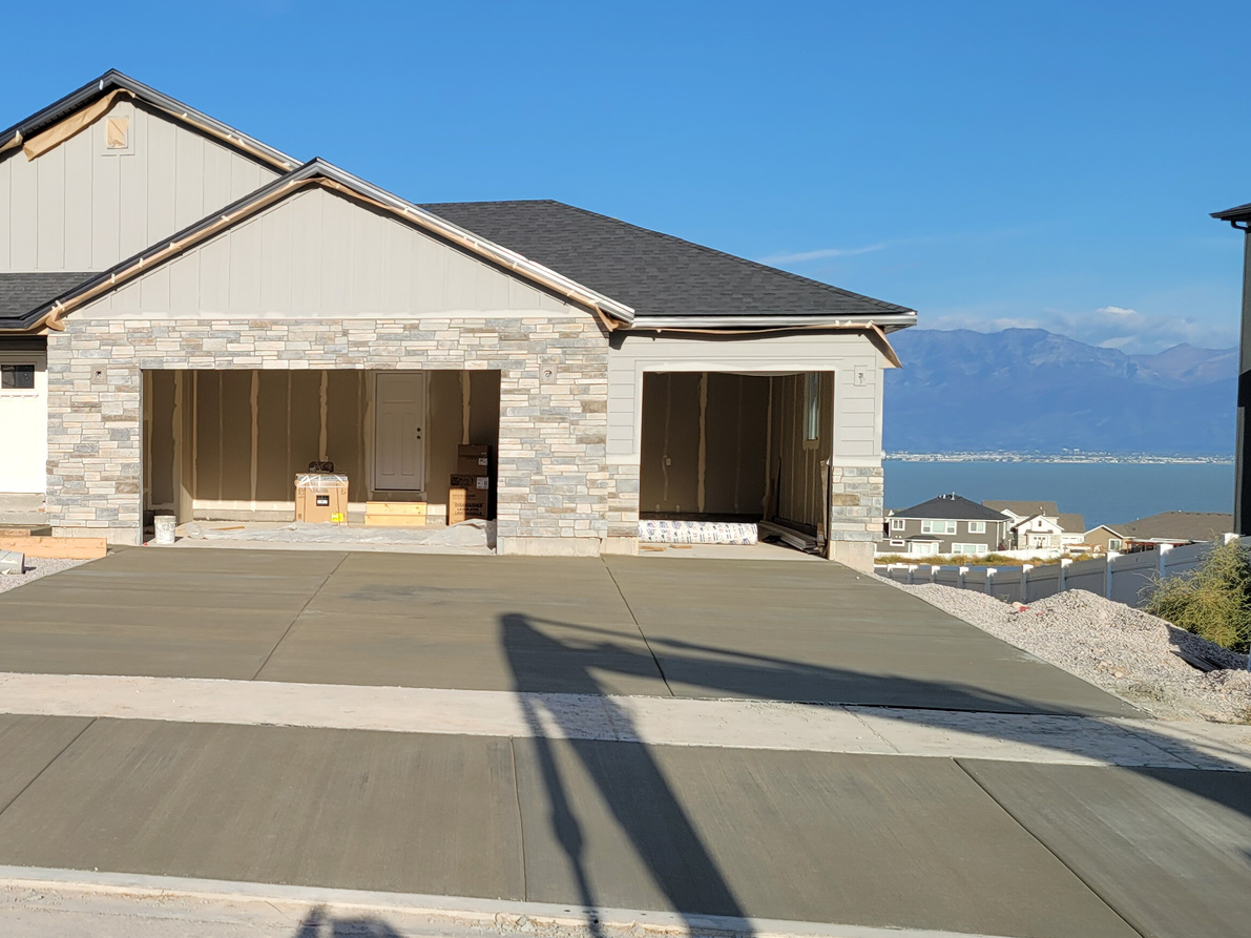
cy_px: 512
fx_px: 1554
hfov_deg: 41.8
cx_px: 237
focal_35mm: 43
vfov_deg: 33.6
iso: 20
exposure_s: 1/1016
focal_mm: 7
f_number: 1.8
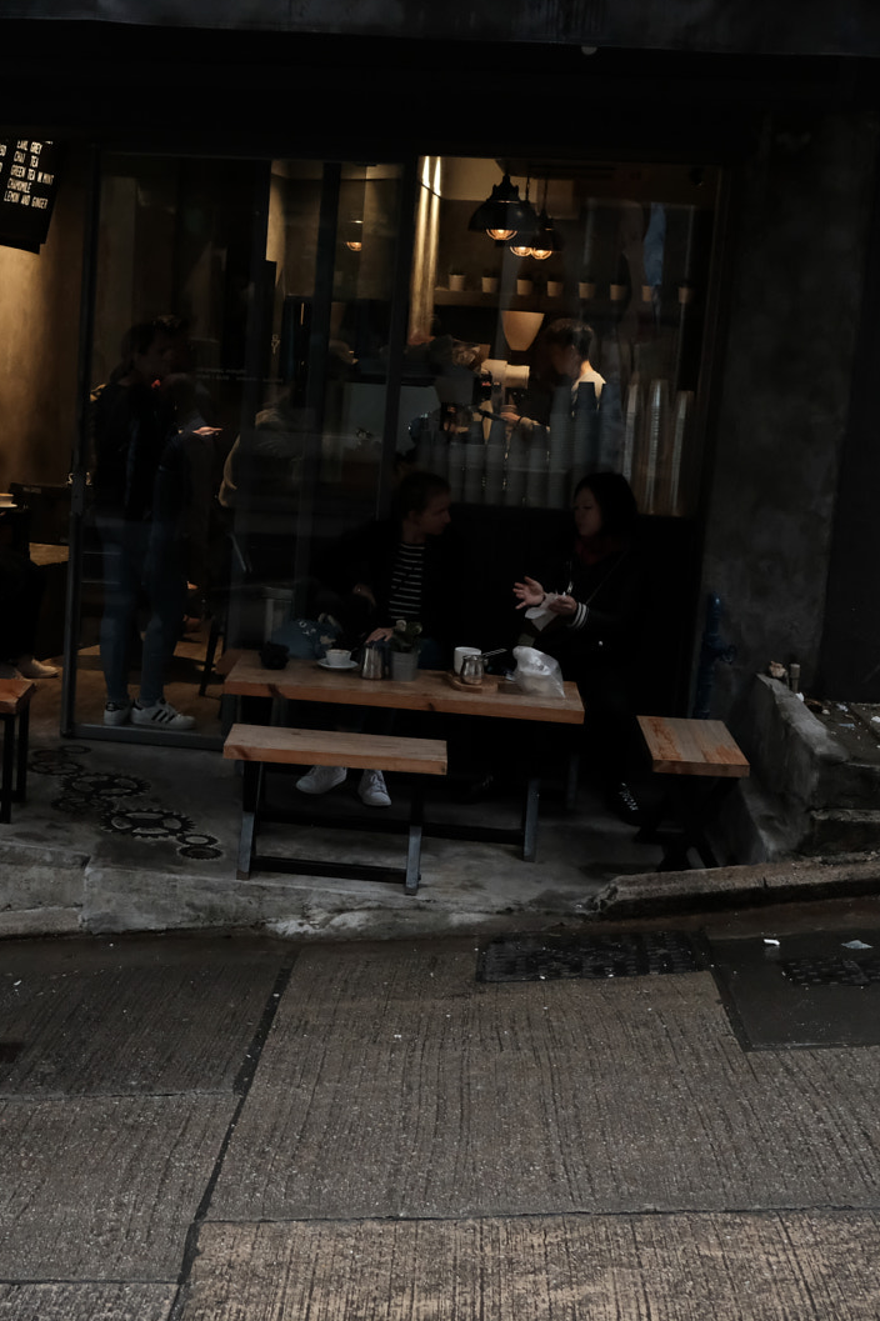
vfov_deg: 37.5
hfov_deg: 24.7
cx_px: 81
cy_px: 658
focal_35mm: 53
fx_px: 1944
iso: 3200
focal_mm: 23
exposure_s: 1/250
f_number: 4
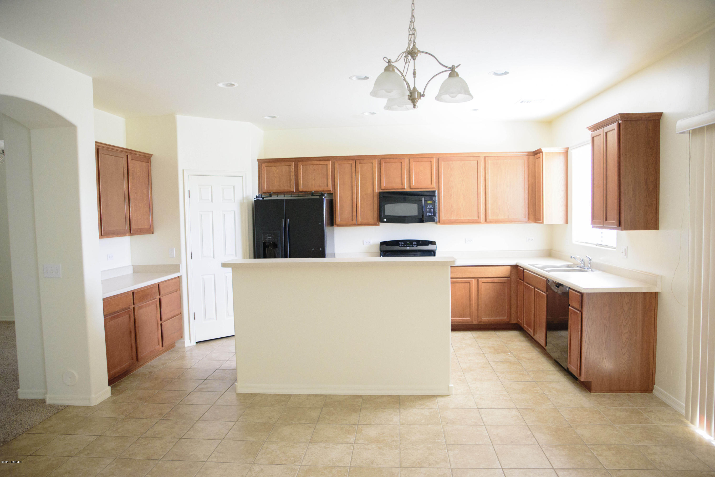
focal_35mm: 24
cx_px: 358
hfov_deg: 73.7
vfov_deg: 53.2
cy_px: 238
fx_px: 477
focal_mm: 24
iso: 2000
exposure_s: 1/250
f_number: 3.5
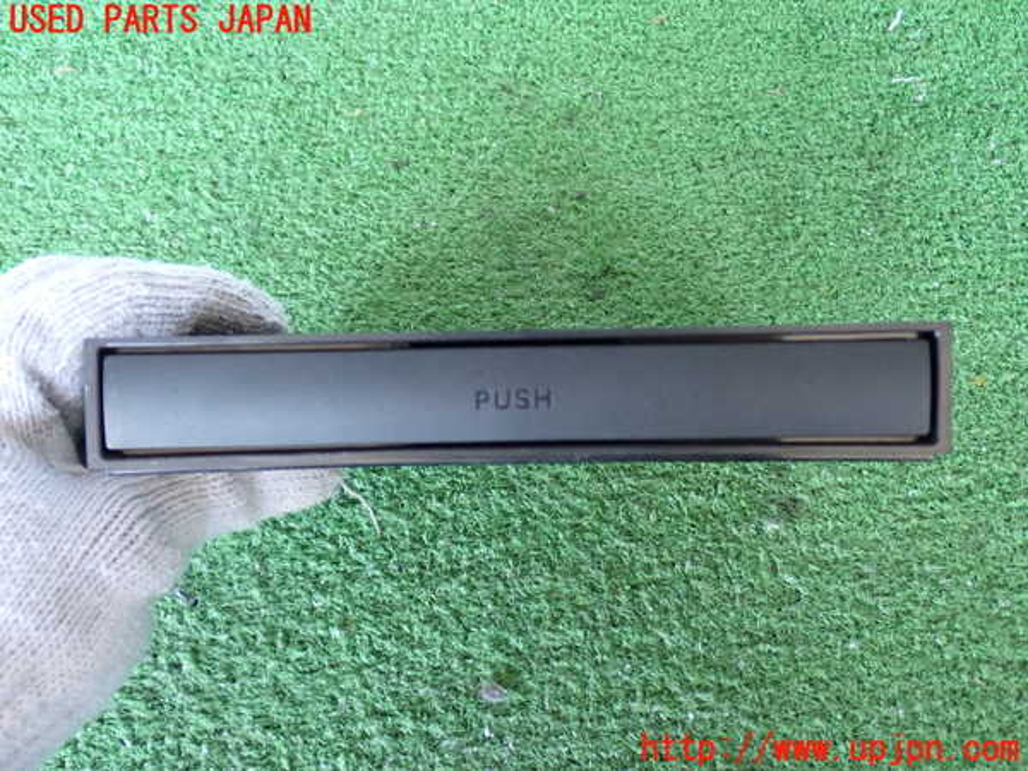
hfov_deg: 49.0
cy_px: 386
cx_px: 514
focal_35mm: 38
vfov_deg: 37.7
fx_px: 1128
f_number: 2.7
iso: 800
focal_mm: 6.83
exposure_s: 1/30
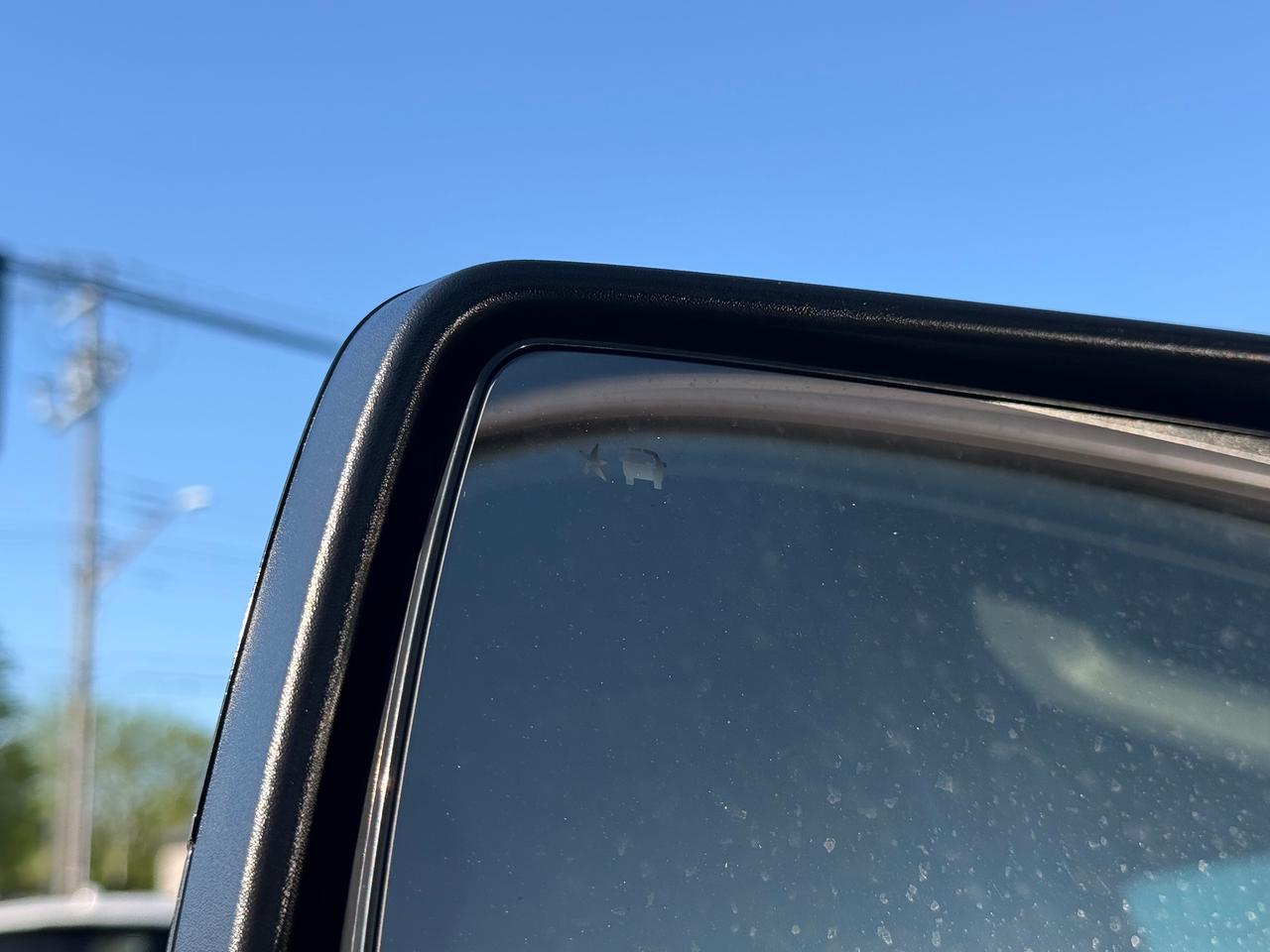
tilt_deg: +13.0
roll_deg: -0.1
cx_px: 635
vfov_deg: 30.3
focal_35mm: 48
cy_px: 476
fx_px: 1761
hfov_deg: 39.7
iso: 80
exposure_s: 1/2865
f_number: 1.78
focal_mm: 6.76
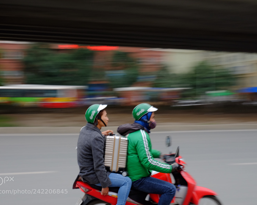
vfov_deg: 37.3
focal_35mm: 40
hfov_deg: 45.8
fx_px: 304
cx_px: 122
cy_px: 103
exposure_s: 1/40
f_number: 8
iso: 200
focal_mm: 23
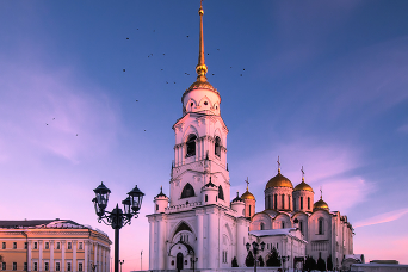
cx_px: 184
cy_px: 177
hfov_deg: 75.9
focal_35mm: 23
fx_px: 261
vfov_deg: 54.2
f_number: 8
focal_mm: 10
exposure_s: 1/100
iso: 200
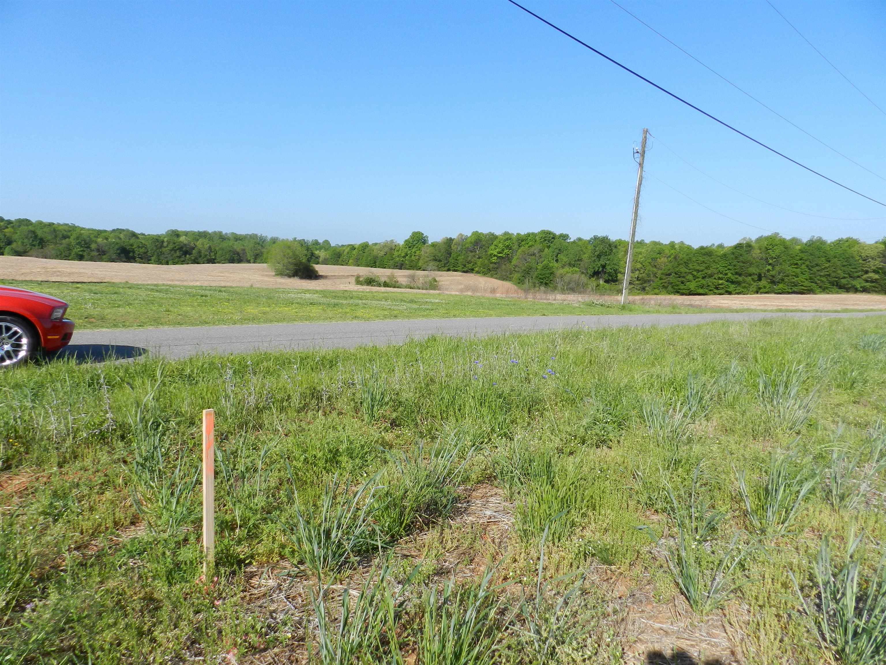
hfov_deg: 73.9
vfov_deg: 58.9
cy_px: 332
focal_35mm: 23
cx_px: 443
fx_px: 589
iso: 160
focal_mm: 4
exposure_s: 1/800
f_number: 4
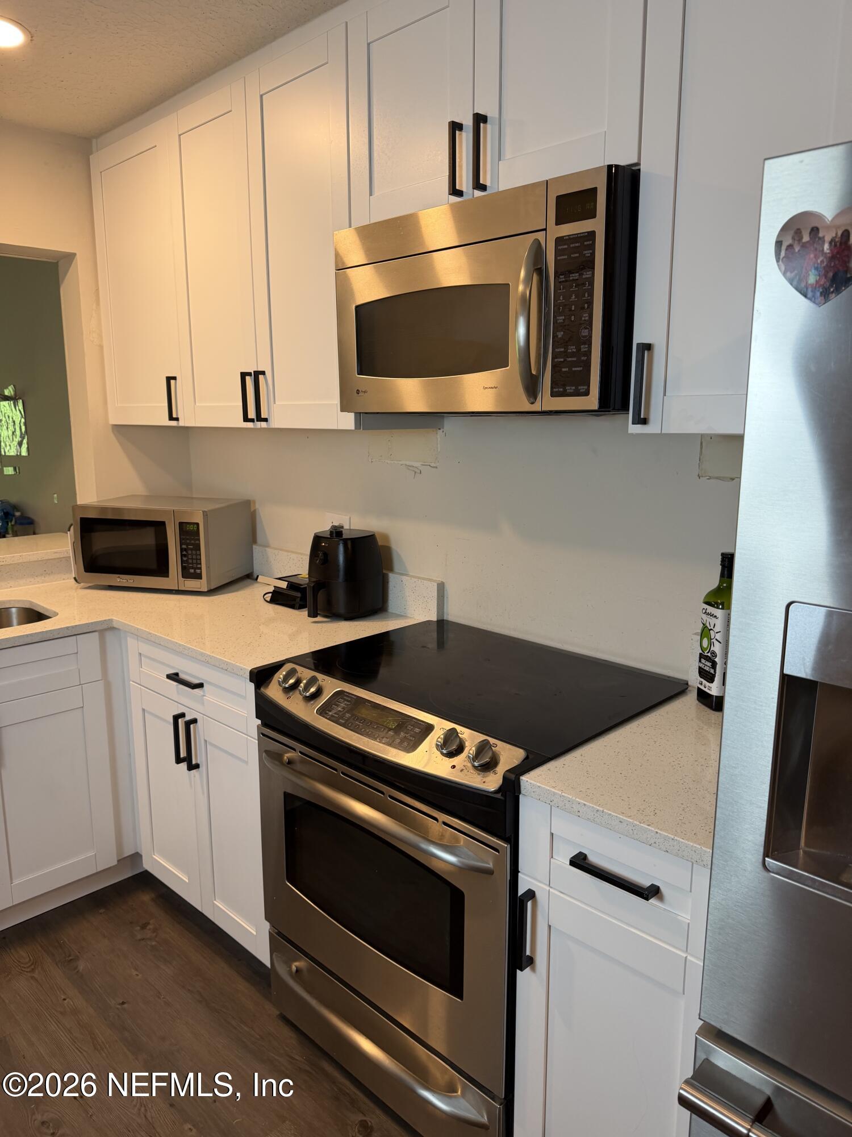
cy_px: 568
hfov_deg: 56.8
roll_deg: -0.1
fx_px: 788
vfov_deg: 71.6
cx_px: 426
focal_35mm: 24
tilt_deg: -12.0
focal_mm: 6.76
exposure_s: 1/121
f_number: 1.78
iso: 125
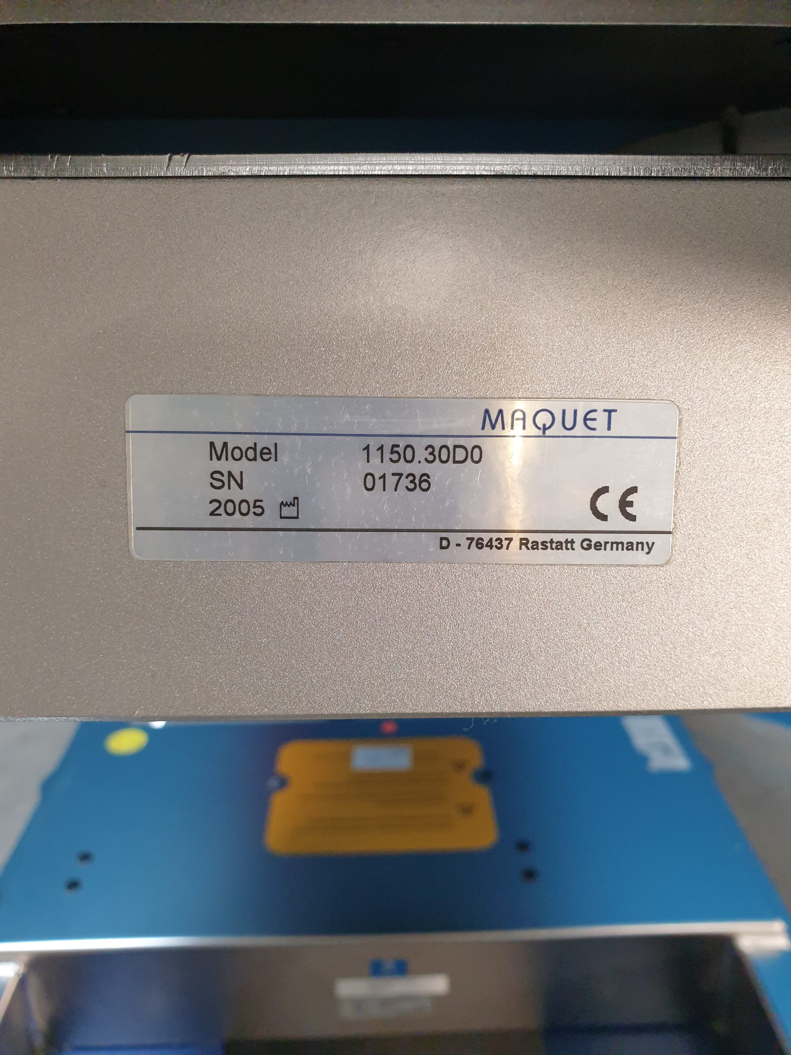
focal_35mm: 26
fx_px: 792
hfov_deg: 53.1
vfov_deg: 67.3
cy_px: 528
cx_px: 396
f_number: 2.4
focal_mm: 4.3
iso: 320
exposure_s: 1/33
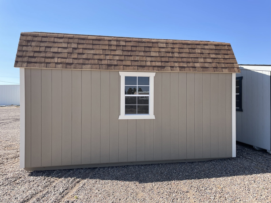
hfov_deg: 67.3
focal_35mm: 26
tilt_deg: +4.6
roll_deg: +1.7
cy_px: 102
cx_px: 136
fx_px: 204
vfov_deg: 53.1
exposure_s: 1/1715
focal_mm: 4.2
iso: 32
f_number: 1.6
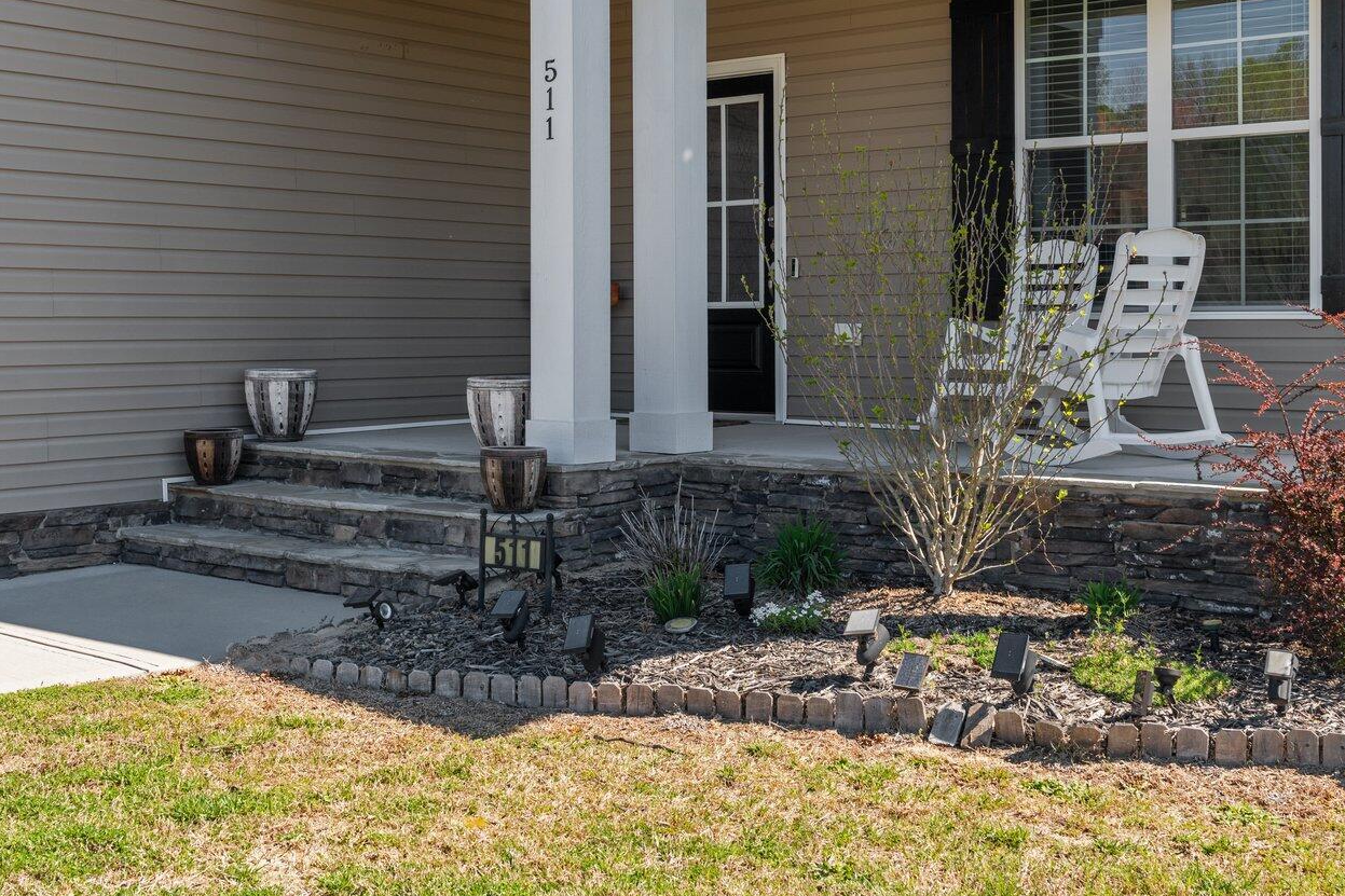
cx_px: 705
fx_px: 1749
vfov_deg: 28.5
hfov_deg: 42.1
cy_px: 268
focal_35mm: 47
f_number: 8
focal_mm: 28.5
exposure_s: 1/250
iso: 250
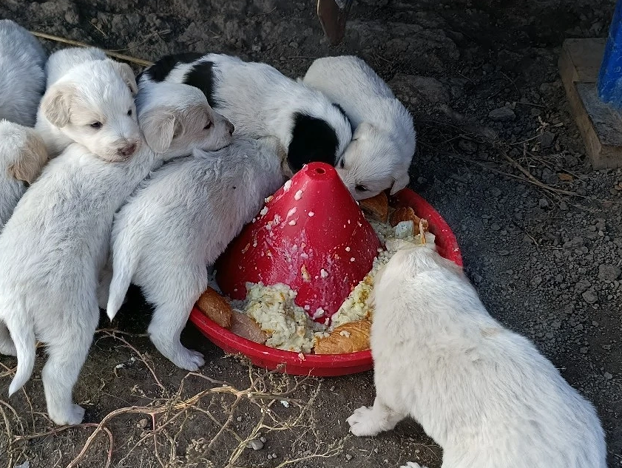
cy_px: 227
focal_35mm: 44
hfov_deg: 42.8
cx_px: 266
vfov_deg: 32.9
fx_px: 792
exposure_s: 1/227
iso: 50
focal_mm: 6.11
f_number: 1.65
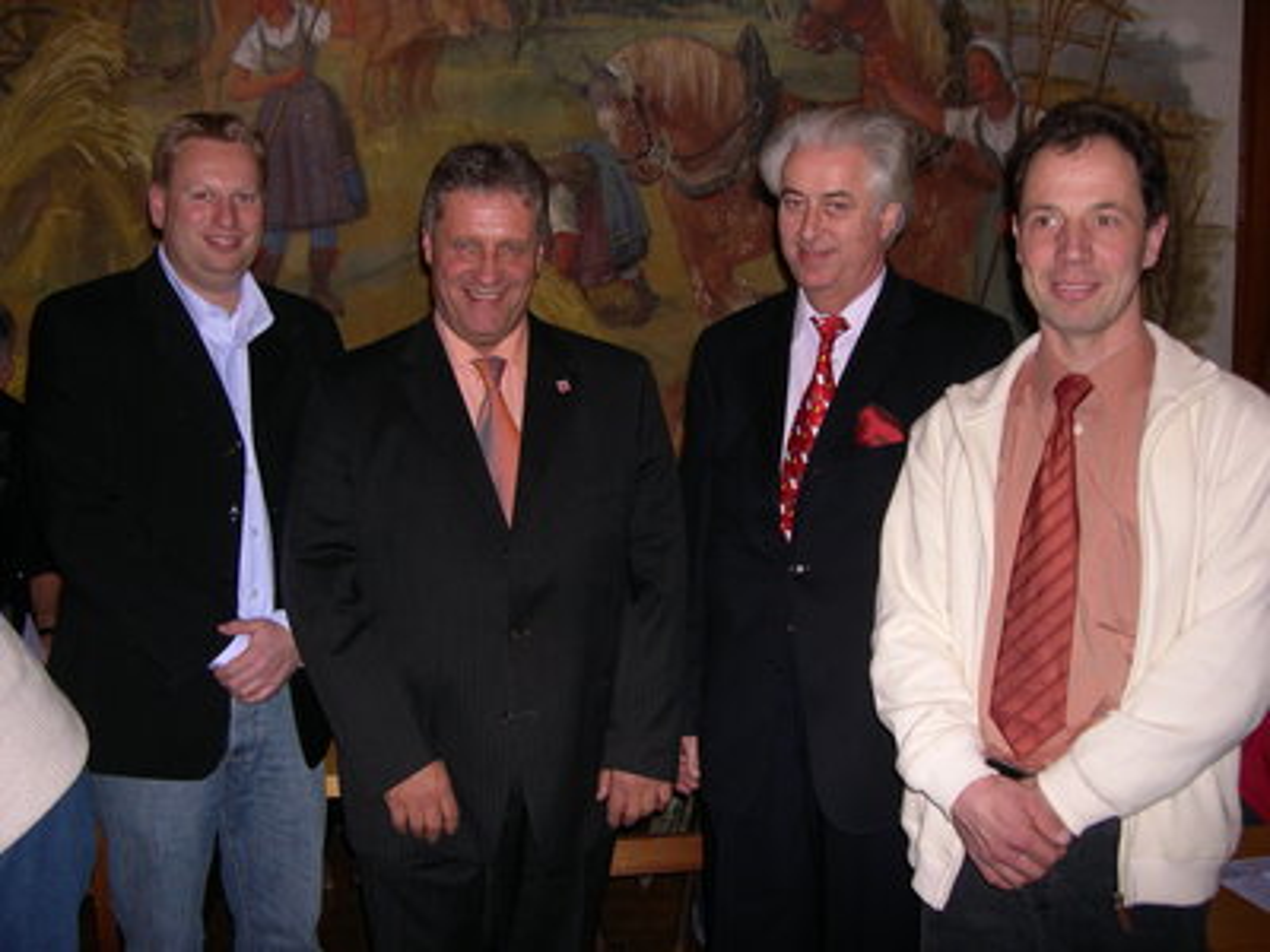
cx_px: 635
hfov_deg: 49.0
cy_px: 476
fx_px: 1394
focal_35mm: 38
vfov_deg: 37.7
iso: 100
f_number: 2.8
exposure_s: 1/60
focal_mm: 8
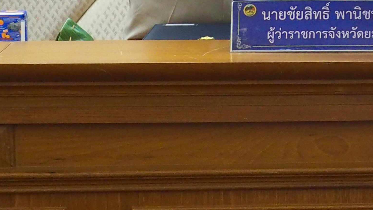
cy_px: -130
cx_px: 431
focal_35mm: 156
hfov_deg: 13.5
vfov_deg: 7.6
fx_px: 1543
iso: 1600
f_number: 5
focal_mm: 24
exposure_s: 1/60
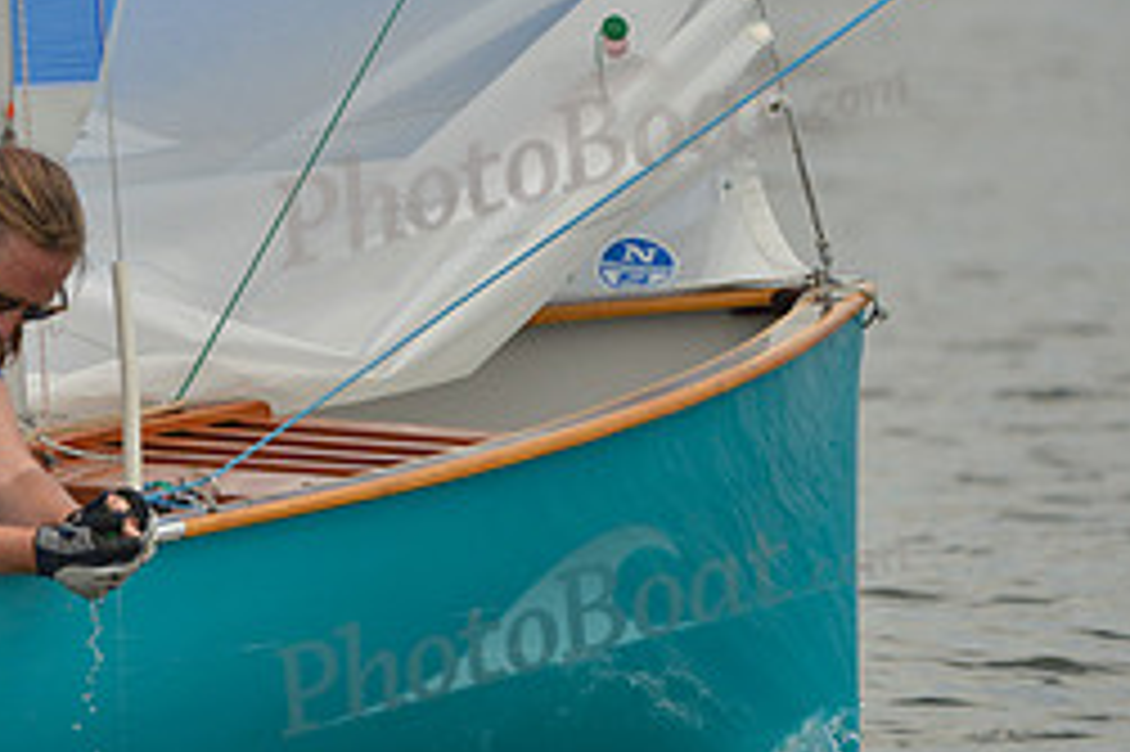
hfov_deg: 3.2
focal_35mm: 648
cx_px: 45
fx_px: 20326
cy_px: 448
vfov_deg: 2.1
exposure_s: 1/1250
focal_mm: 280
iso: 200
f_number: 6.3
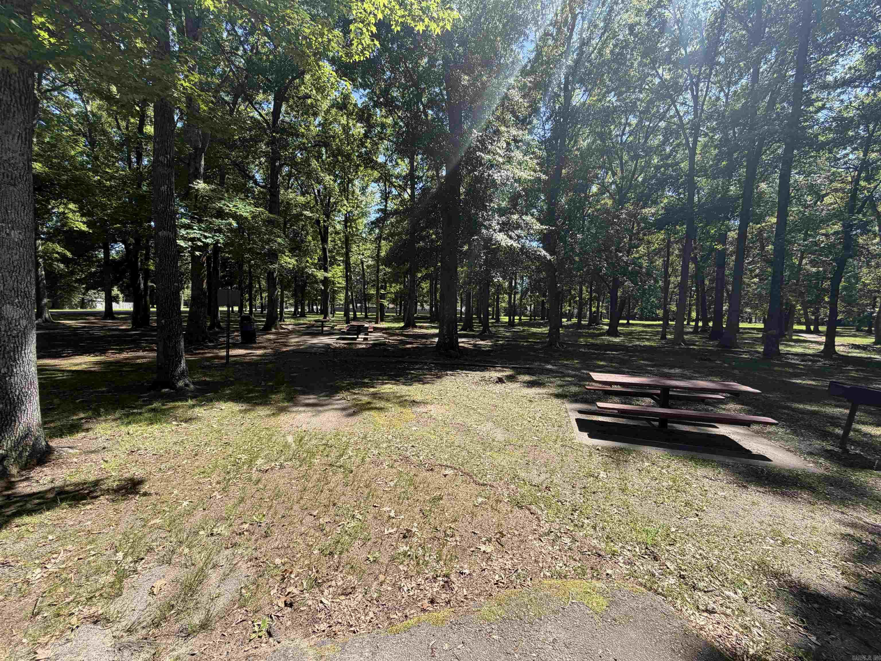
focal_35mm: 14
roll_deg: -0.7
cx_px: 440
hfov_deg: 102.1
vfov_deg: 85.7
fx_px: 356
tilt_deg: -2.6
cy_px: 330
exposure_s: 1/502
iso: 50
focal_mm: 2.22
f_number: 2.2
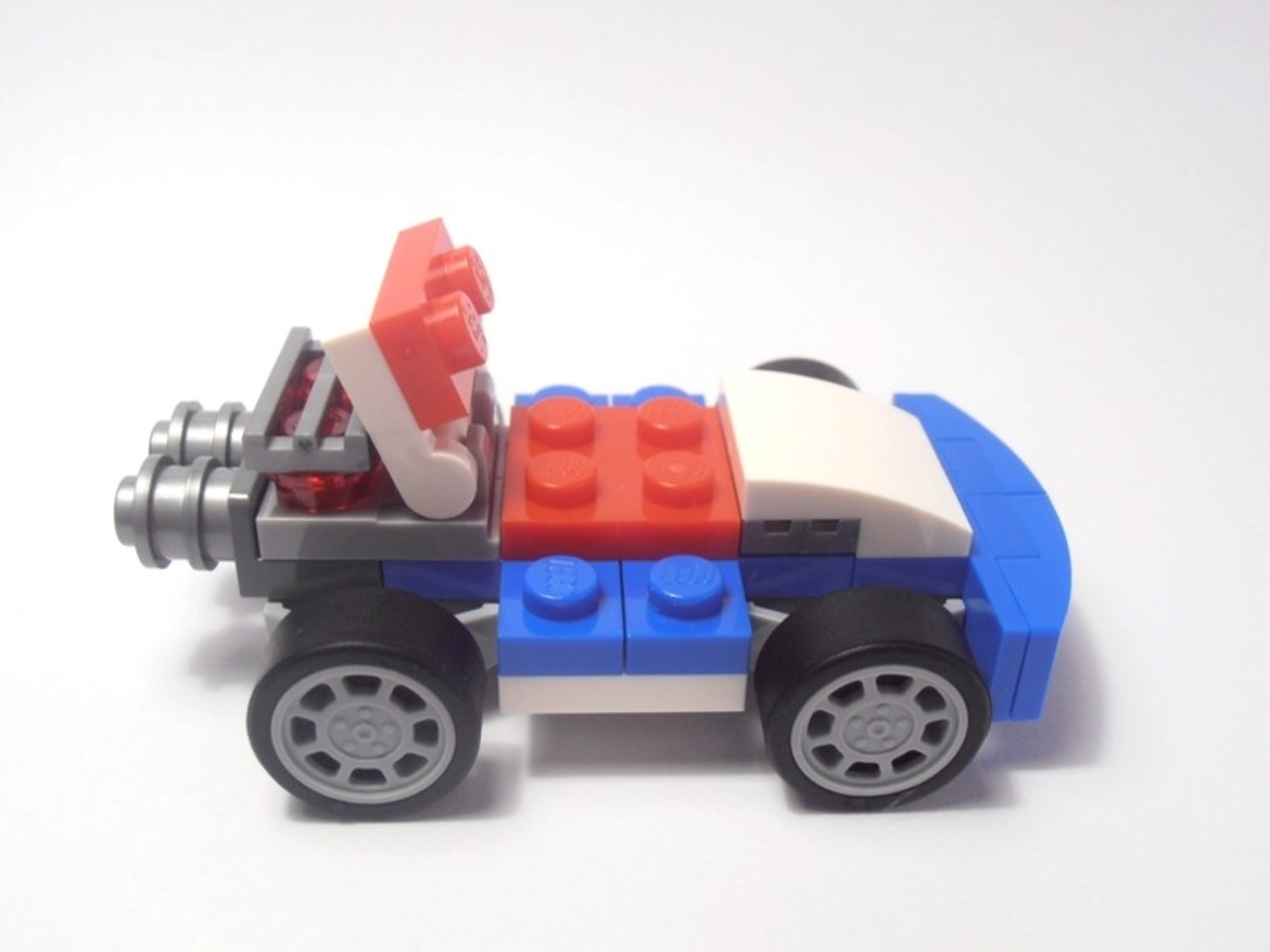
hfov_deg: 50.1
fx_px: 1357
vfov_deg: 38.7
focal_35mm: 37
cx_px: 635
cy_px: 476
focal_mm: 6.61
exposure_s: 1/50
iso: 80
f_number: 3.9
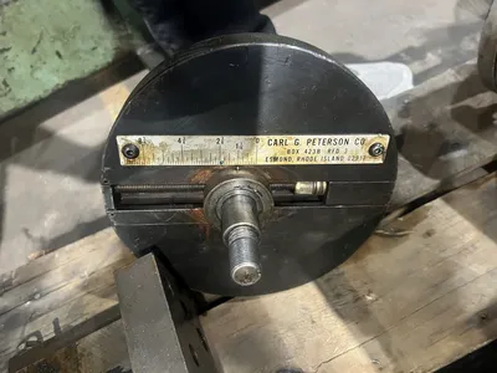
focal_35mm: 26
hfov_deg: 67.3
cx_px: 248
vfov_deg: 53.1
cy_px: 186
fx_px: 373
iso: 640
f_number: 1.5
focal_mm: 5.7
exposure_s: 1/40
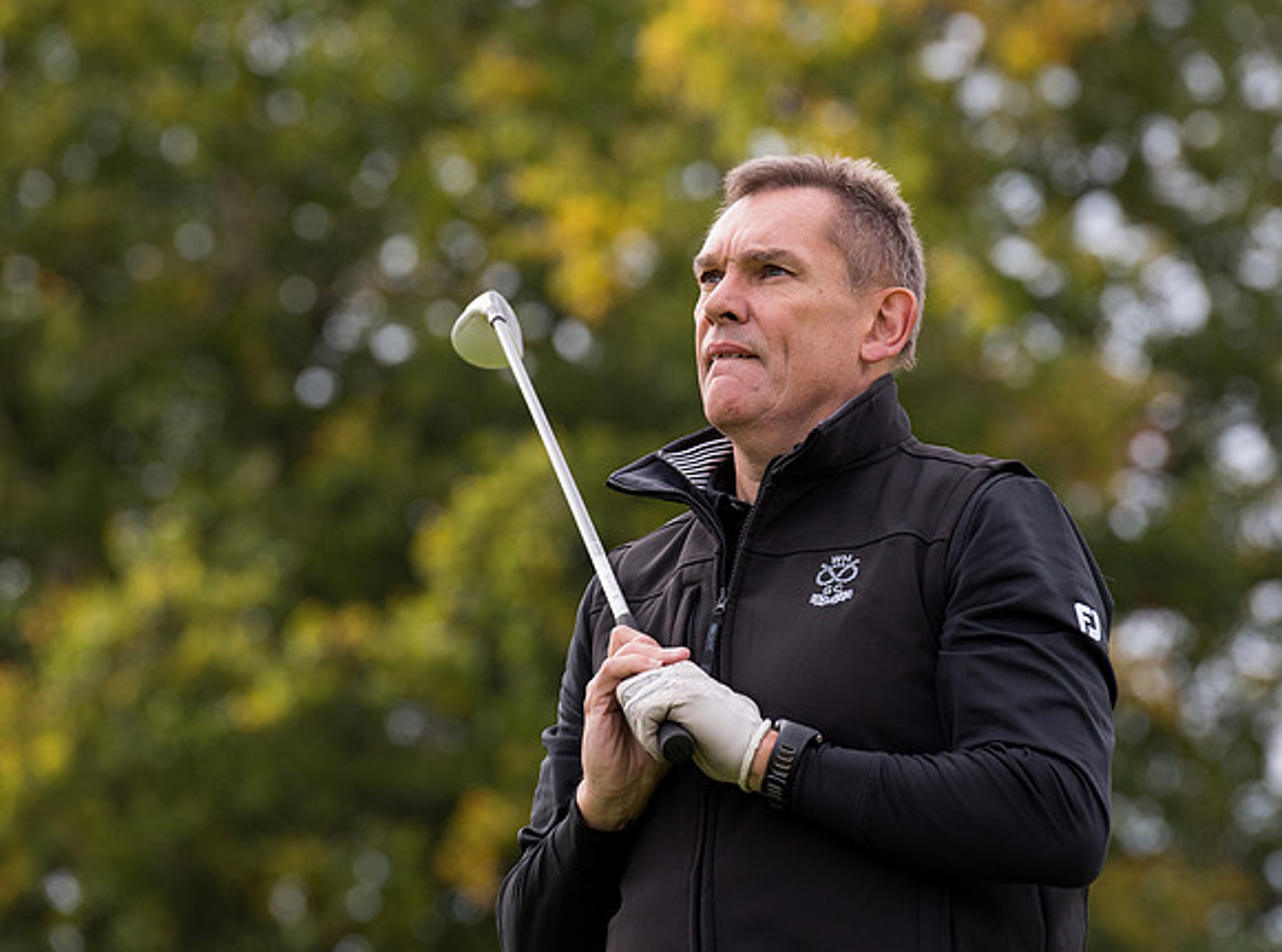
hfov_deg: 7.1
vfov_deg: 5.3
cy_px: 443
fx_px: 10280
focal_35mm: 278
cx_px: 694
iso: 640
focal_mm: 200
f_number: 5
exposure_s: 1/1250
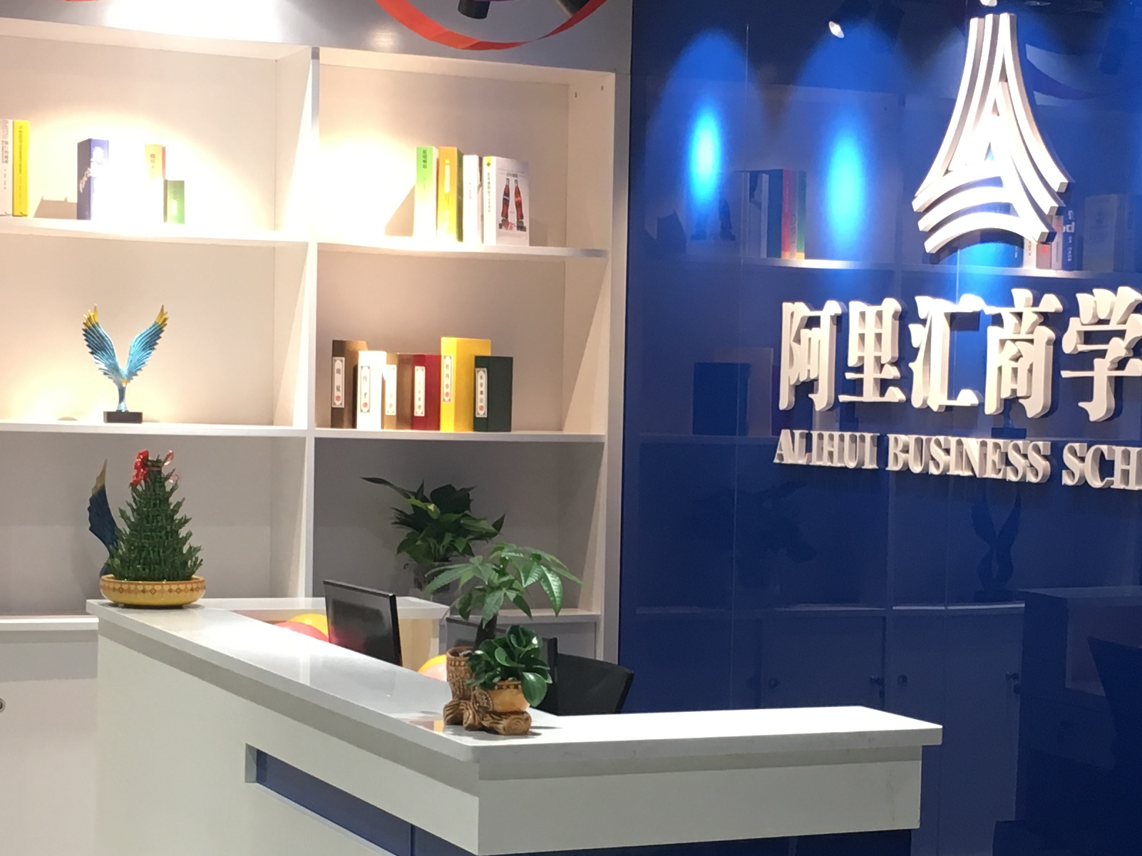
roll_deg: -0.9
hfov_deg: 26.7
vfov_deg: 20.1
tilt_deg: -4.9
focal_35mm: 73
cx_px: 622
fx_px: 2408
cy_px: 597
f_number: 2.2
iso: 80
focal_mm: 4.15
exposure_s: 1/33
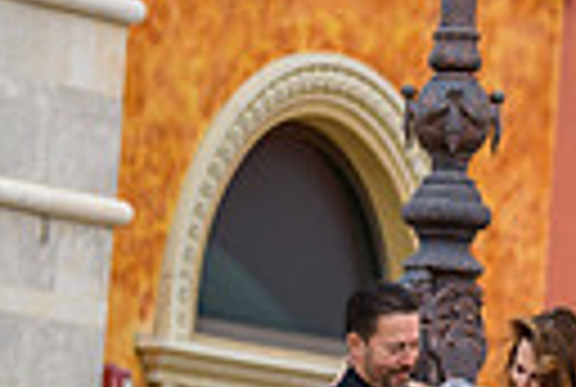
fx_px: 7586
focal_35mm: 473
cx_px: 621
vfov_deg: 2.9
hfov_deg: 4.3
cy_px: 266
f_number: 2.8
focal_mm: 135
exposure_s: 1/2000
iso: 400
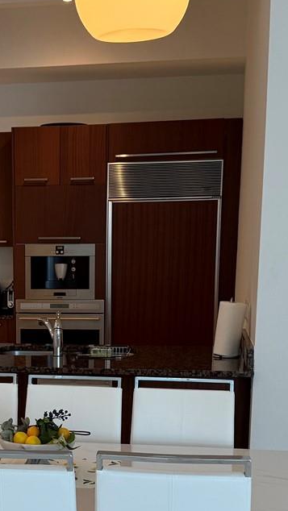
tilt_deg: -9.6
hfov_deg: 18.0
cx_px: 24
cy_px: 398
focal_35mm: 66
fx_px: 895
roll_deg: +0.2
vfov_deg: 31.2
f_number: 1.78
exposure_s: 1/176
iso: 160
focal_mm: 6.76
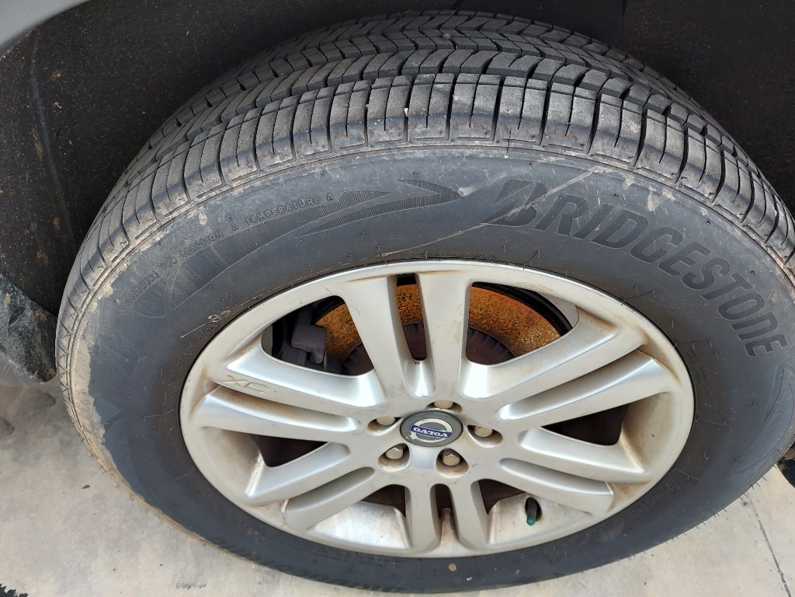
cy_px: 298
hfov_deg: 71.6
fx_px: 551
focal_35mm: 24
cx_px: 398
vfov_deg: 56.8
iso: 50
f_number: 1.8
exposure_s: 1/120
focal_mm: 4.6
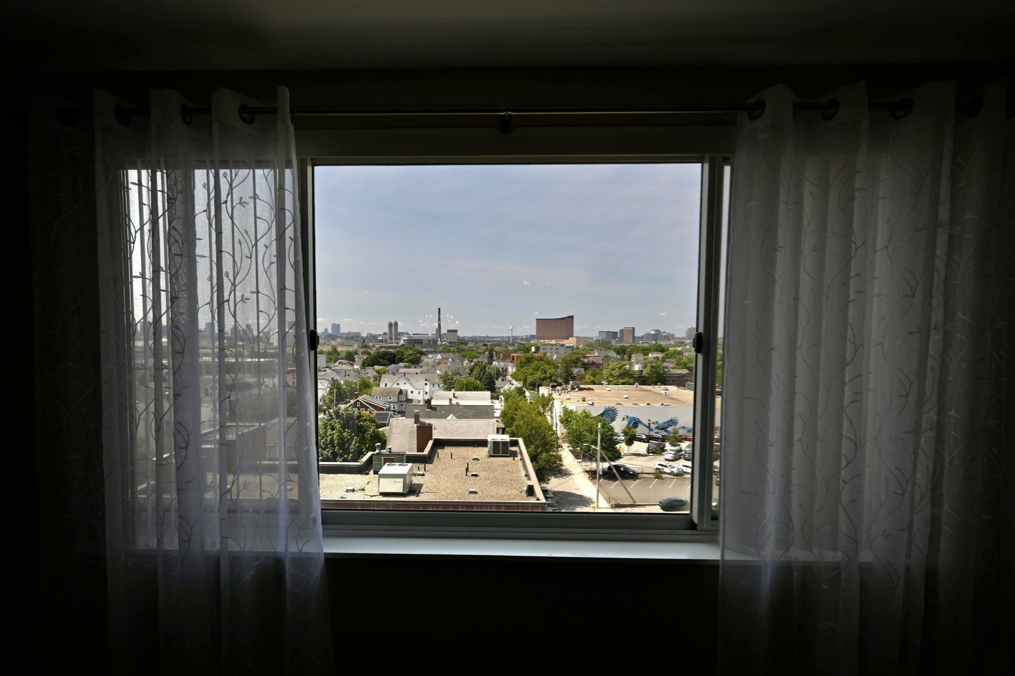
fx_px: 395
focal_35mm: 14
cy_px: 338
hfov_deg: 104.3
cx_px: 508
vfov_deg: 81.2
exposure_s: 1/320
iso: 125
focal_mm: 14
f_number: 9
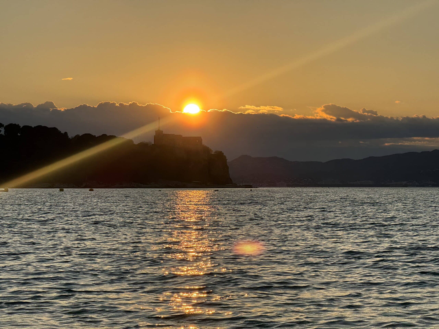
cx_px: 220
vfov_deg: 12.3
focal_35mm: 120
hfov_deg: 16.4
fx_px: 1522
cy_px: 164
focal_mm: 15.66
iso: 50
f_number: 2.8
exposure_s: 1/1969
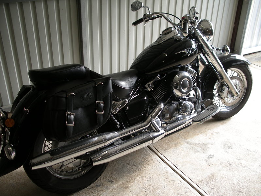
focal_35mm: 37
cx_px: 130
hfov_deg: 50.1
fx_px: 279
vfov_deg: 38.7
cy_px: 98
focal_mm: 7.8
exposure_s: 1/80
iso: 80
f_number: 2.8
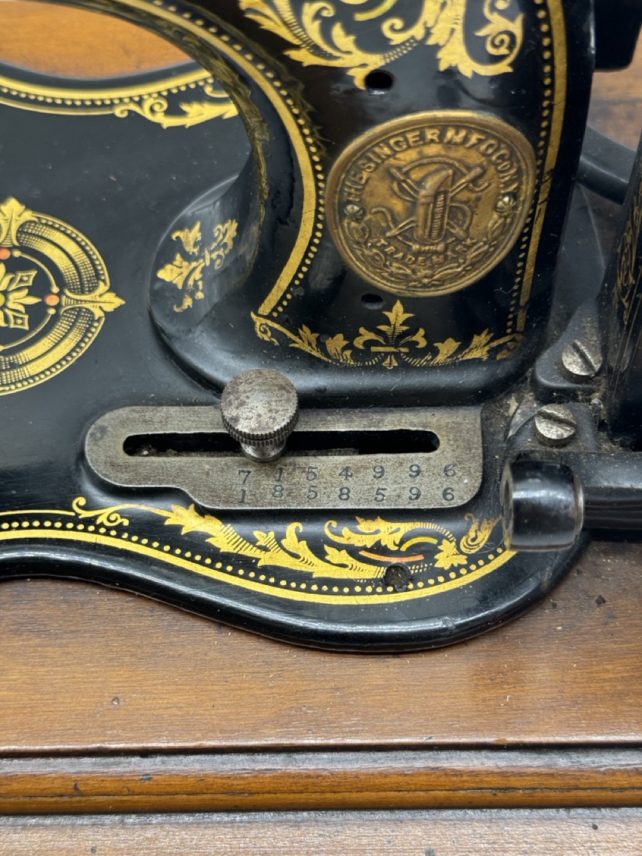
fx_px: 1187
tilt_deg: -59.0
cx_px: 321
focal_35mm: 48
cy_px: 428
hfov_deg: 30.3
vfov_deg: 39.7
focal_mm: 6.76
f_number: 1.78
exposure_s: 1/103
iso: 100
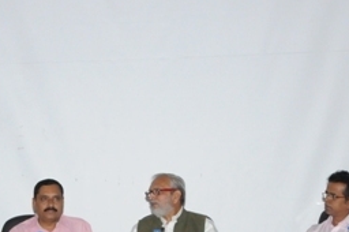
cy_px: 233
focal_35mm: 120
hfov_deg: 16.9
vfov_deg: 11.3
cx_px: 70
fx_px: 1162
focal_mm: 32
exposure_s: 1/125
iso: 3200
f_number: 9
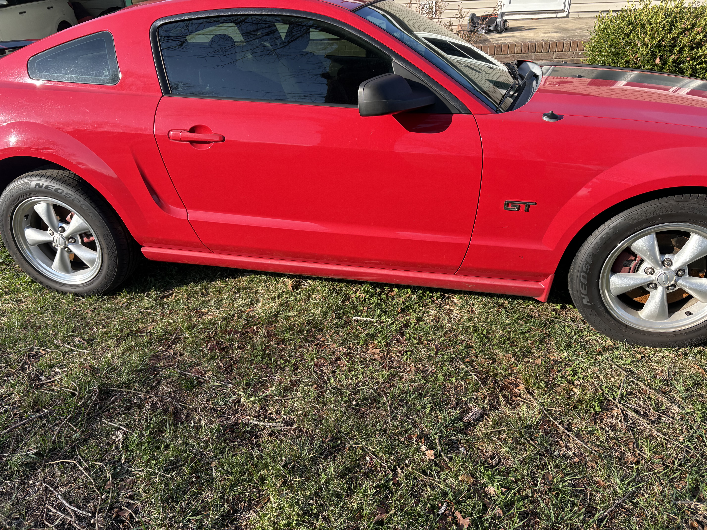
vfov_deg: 53.1
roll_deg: +5.1
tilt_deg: -27.4
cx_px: 354
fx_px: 531
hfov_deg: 67.3
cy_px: 265
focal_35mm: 26
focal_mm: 5.96
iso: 50
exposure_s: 1/920
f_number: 1.6
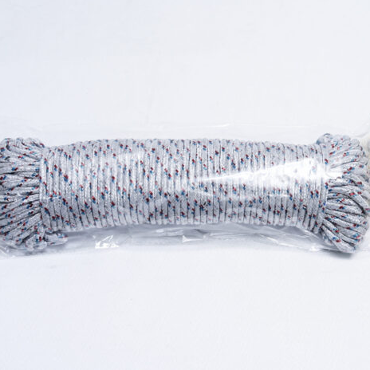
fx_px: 1040
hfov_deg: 20.1
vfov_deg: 20.2
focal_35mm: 86
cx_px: 226
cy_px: 185
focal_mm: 67
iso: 3200
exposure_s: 1/200
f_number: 9
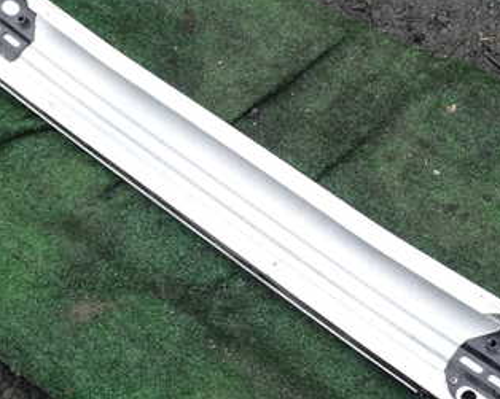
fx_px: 828
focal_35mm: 56
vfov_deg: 27.1
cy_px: 211
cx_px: 298
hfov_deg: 33.5
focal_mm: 5.4
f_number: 3.2
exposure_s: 1/640
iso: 100
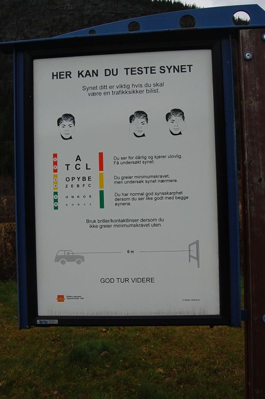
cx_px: 132
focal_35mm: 33
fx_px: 365
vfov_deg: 57.3
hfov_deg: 39.9
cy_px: 200
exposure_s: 1/200
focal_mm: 22
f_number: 10
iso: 400
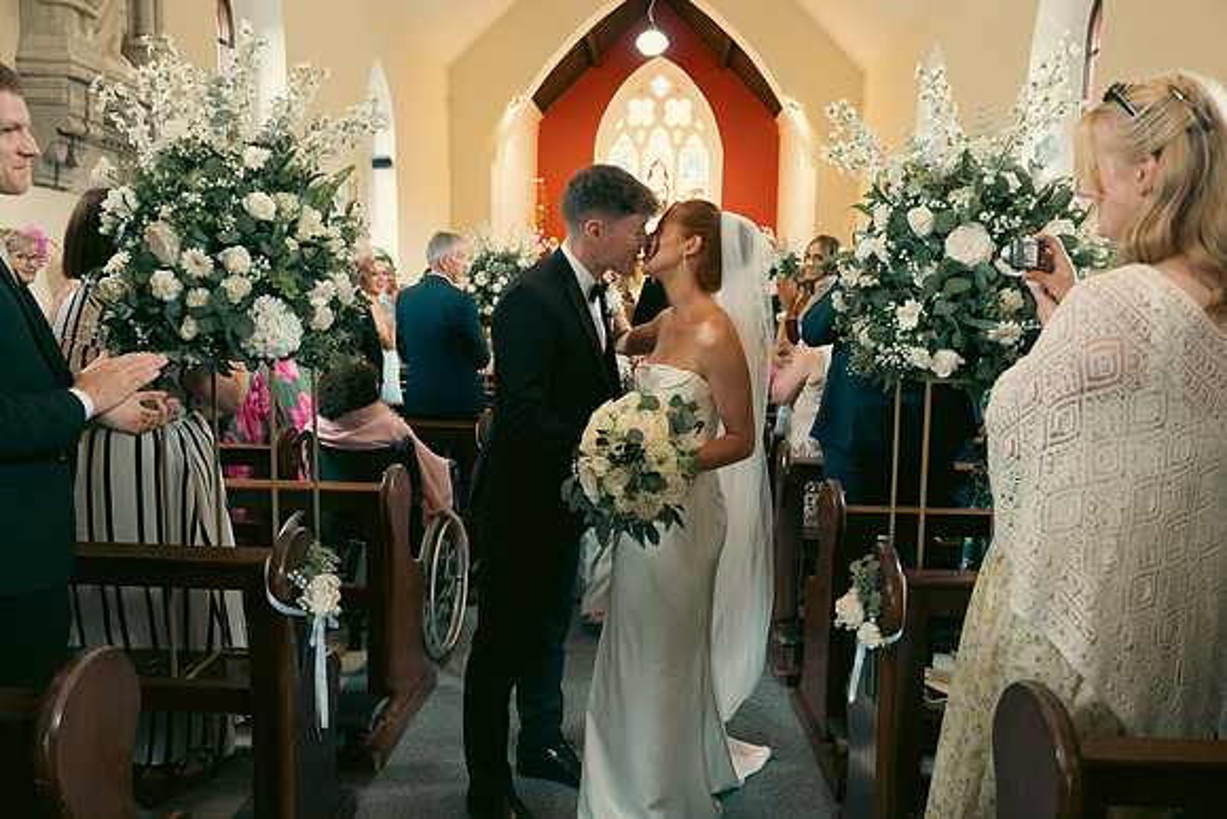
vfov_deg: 48.0
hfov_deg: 67.4
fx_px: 920
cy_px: 410
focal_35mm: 27
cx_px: 614
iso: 4000
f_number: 3.5
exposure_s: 1/200
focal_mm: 27
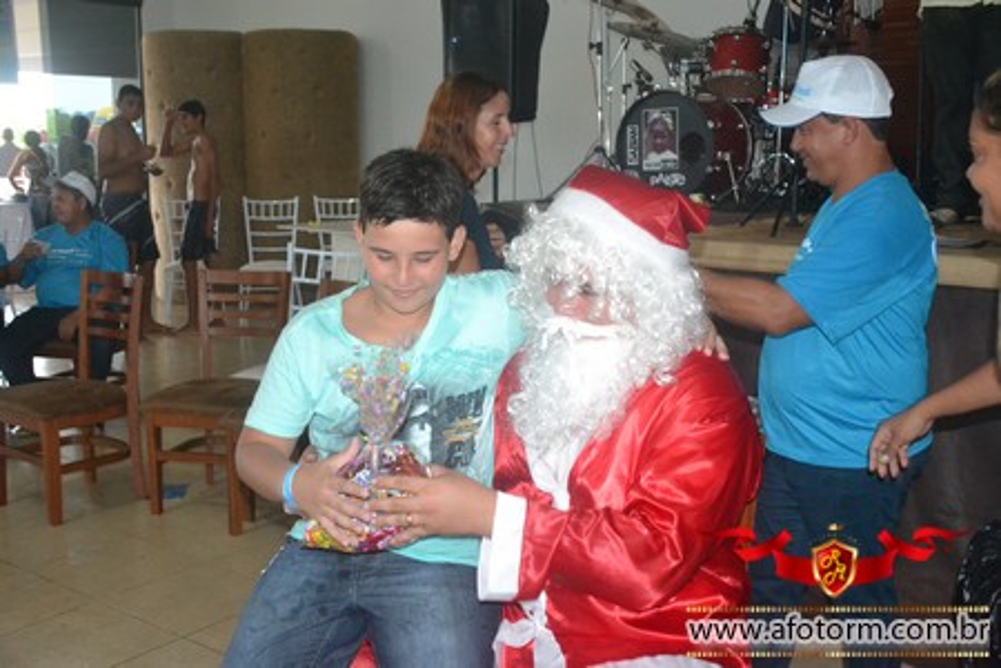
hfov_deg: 49.6
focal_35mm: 39
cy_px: 334
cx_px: 500
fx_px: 1084
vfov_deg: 34.2
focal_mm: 26
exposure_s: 1/60
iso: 3200
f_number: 3.8
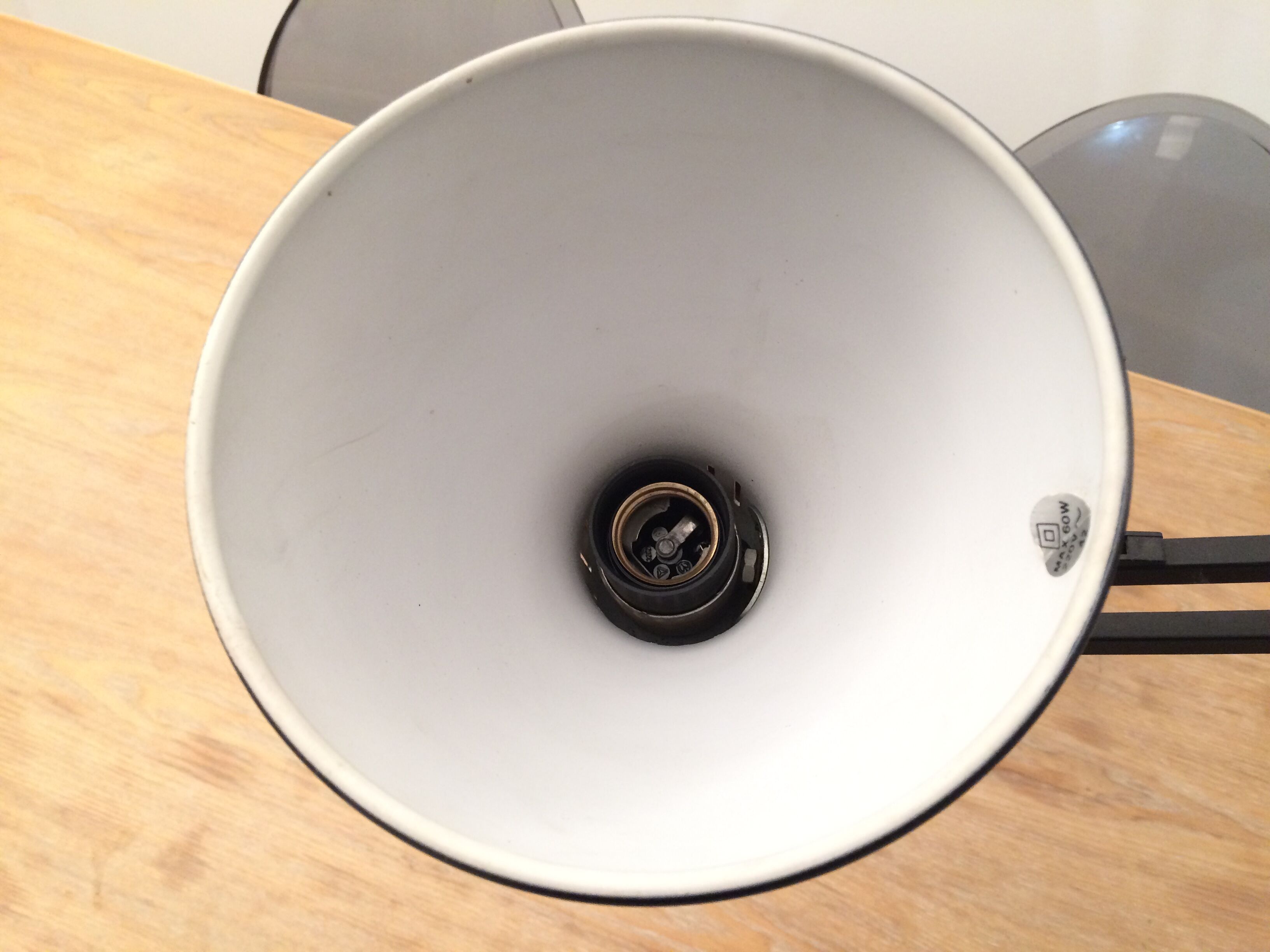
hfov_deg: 61.7
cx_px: 635
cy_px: 476
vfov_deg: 48.2
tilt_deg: -52.1
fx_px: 1064
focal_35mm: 29
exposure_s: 1/33
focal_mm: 4.15
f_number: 2.2
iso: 100
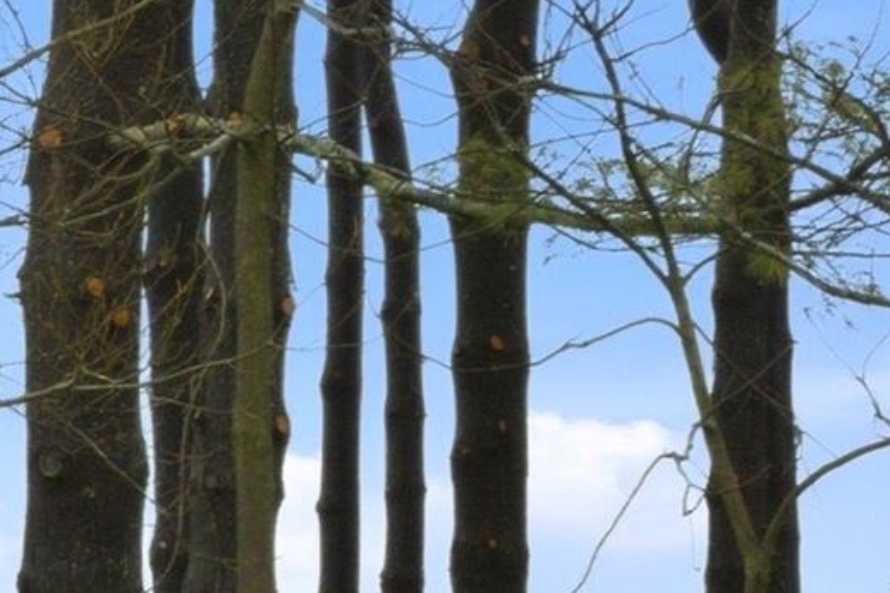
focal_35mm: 301
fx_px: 7439
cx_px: -1438
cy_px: 758
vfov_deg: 4.5
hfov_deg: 6.4
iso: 400
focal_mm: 35
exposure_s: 1/80
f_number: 13
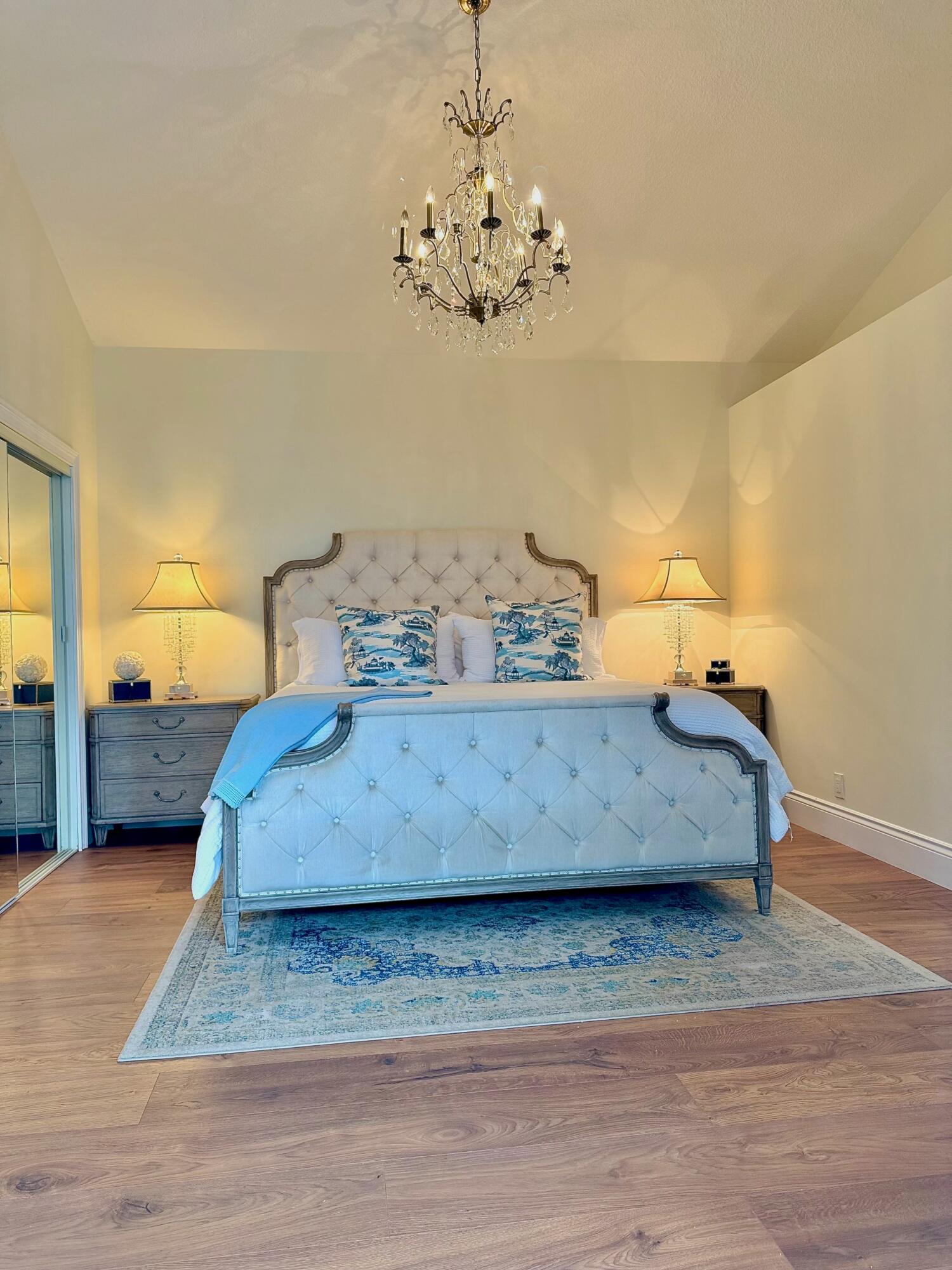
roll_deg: +0.7
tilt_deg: +0.0
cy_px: 635
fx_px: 880
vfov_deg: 71.6
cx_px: 476
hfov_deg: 56.8
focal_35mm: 24
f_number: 1.78
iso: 100
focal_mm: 6.76
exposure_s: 1/120
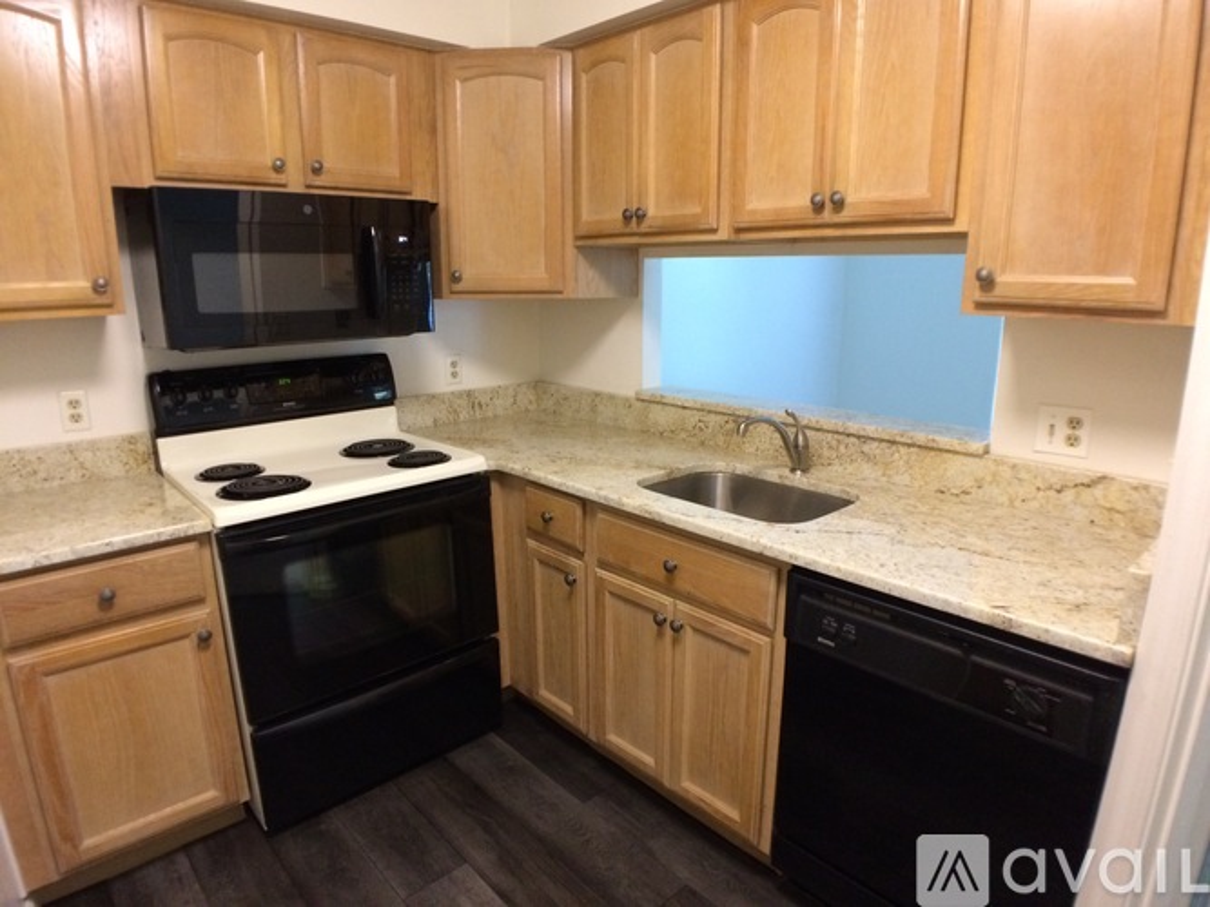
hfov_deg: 61.7
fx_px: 1014
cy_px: 454
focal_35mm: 29
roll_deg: +1.2
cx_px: 605
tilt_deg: -14.9
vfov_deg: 48.2
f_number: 2.2
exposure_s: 1/30
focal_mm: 4.15
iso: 250
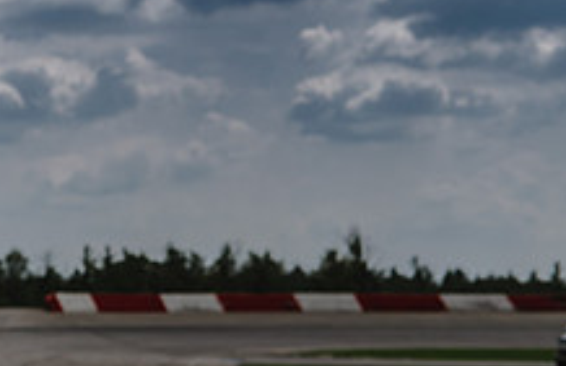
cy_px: 252
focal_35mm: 124
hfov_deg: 15.8
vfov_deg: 10.8
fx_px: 1932
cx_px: -182
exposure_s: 1/200
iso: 40
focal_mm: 46
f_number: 5.6
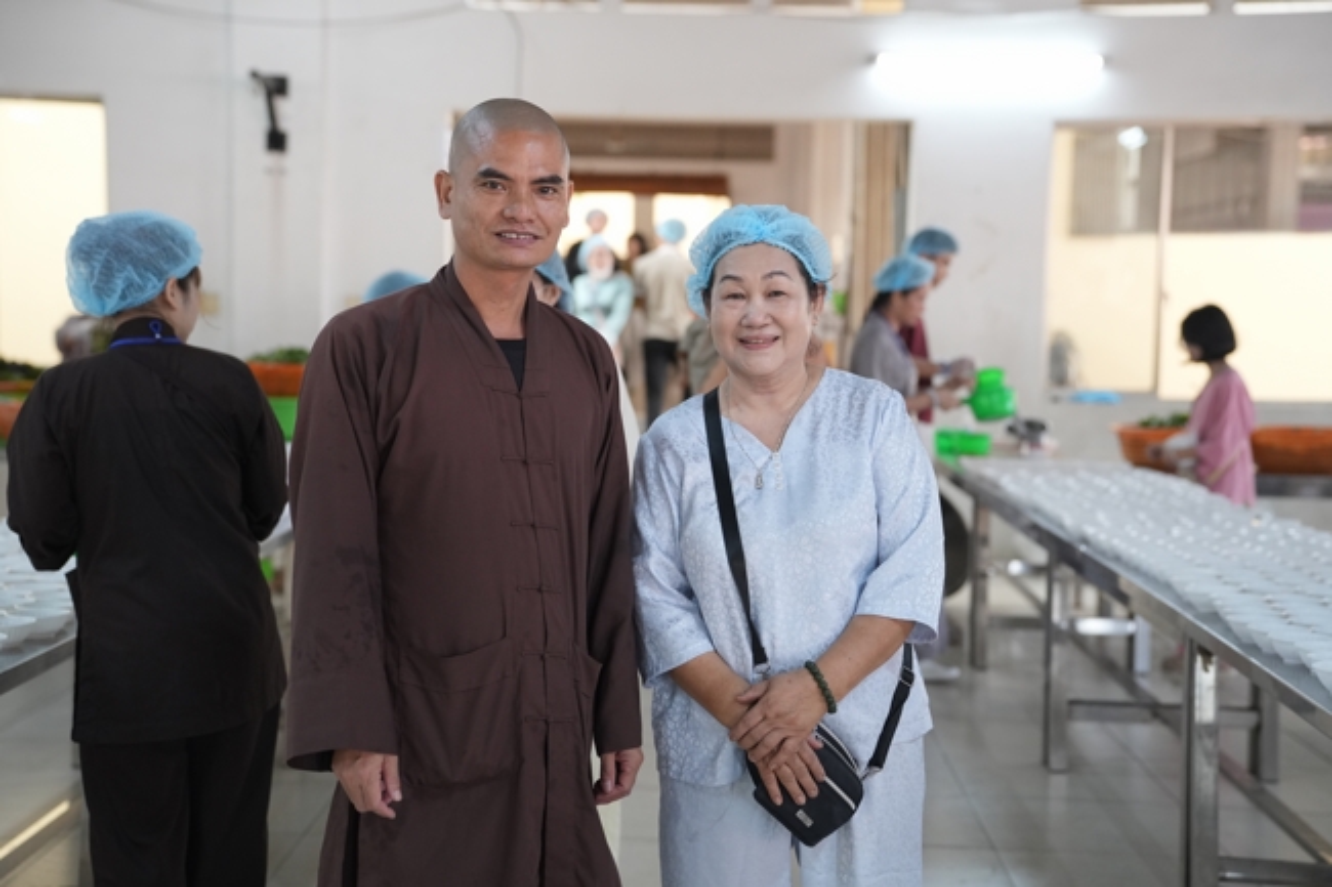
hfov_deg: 34.5
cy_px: 444
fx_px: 2145
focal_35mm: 58
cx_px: 666
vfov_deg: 23.4
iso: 2500
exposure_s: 1/250
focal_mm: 58
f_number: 2.8
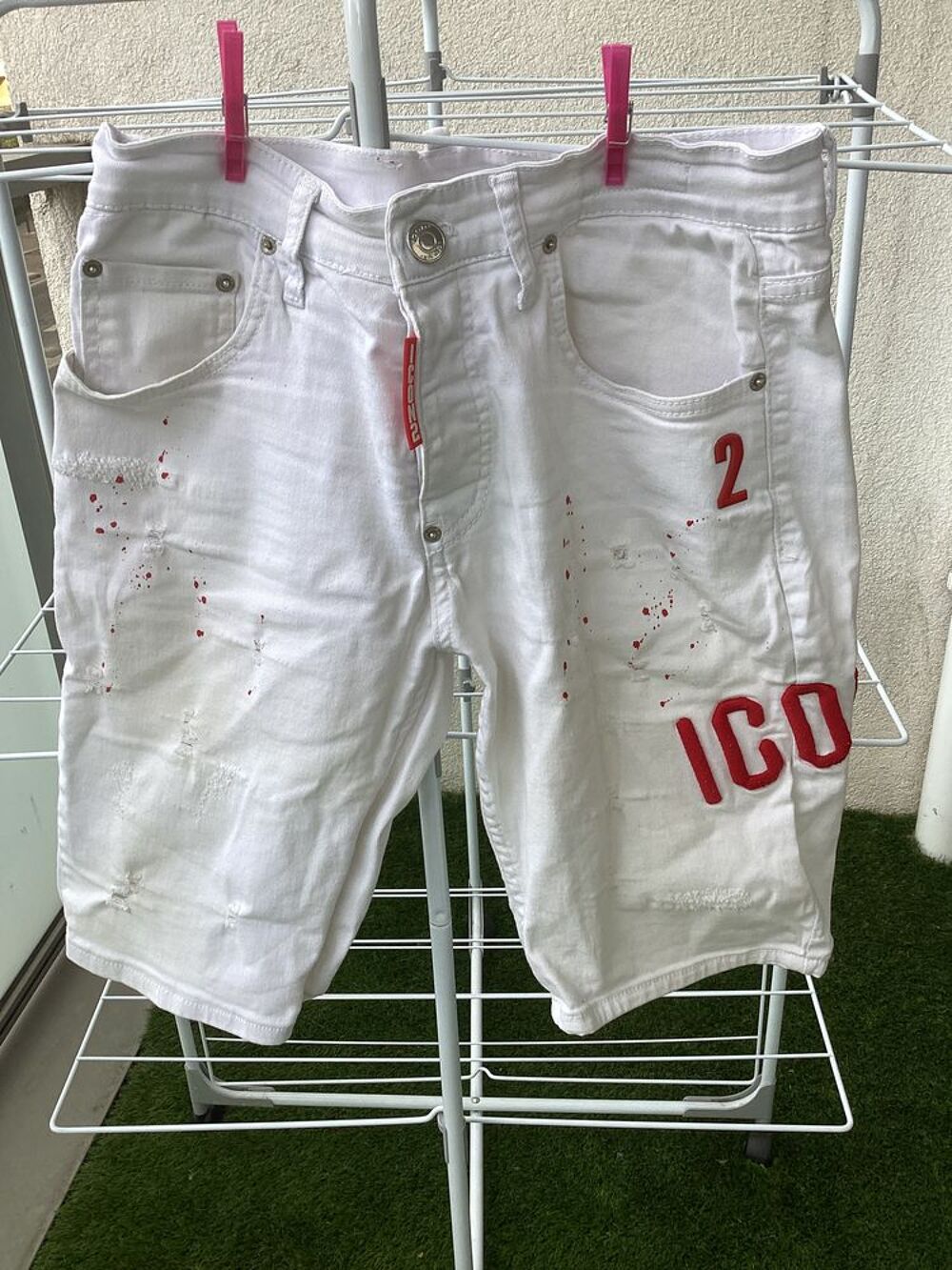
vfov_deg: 58.3
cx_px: 476
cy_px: 635
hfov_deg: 45.4
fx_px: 1137
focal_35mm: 31
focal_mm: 3.3
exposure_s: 1/120
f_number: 2.4
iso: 32
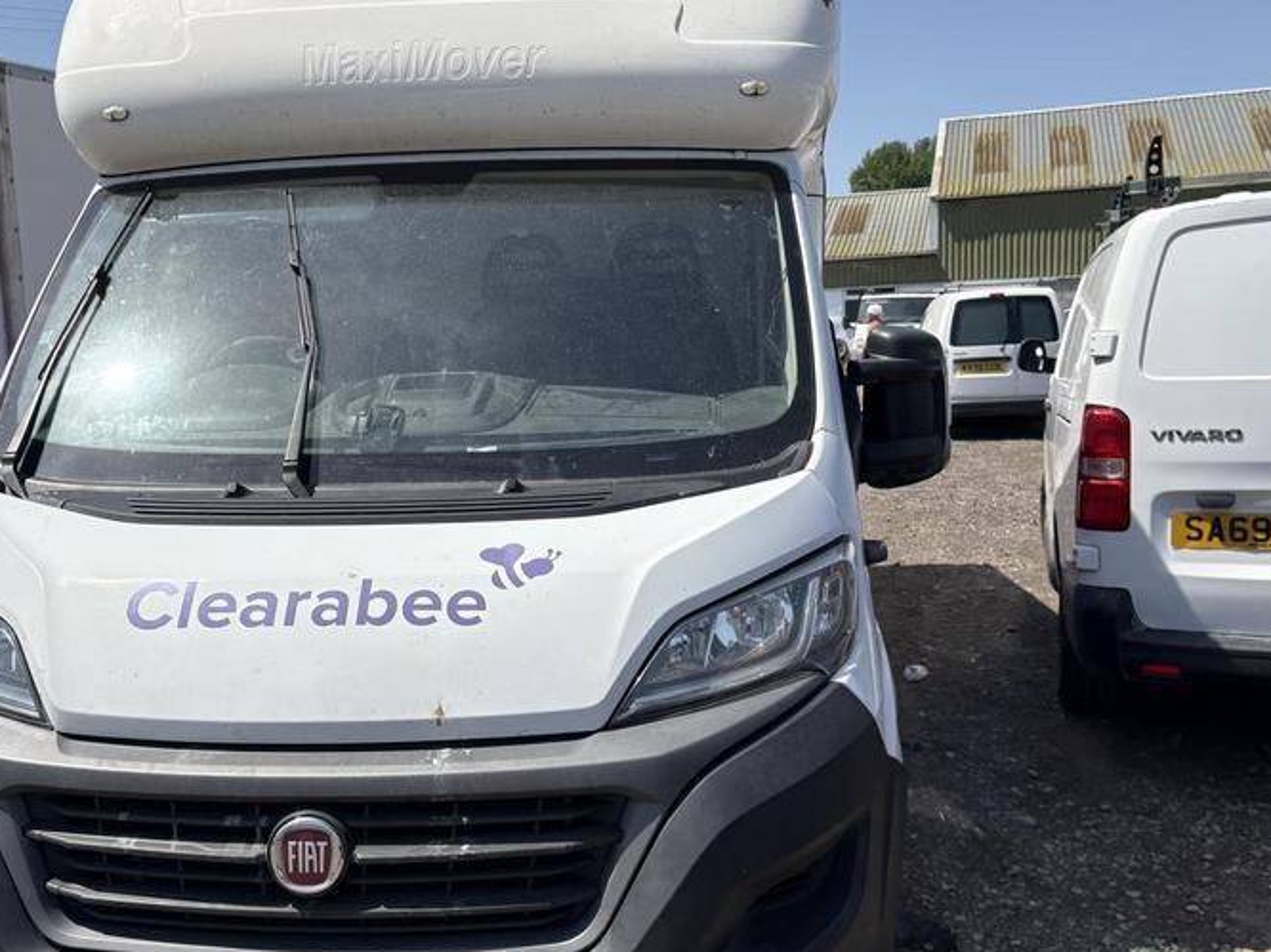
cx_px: 521
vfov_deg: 40.6
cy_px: 515
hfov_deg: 52.4
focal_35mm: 35
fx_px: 1285
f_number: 1.6
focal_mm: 5.96
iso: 50
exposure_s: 1/4608
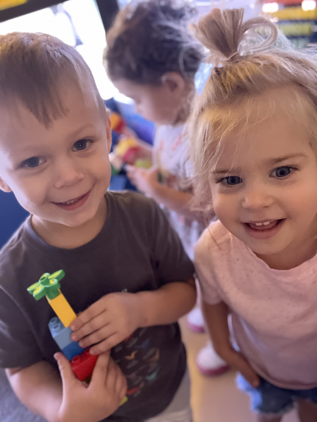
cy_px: 211
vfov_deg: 60.0
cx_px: 158
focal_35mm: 30
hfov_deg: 46.8
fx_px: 366
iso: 640
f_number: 2.2
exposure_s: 1/30
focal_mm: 2.71
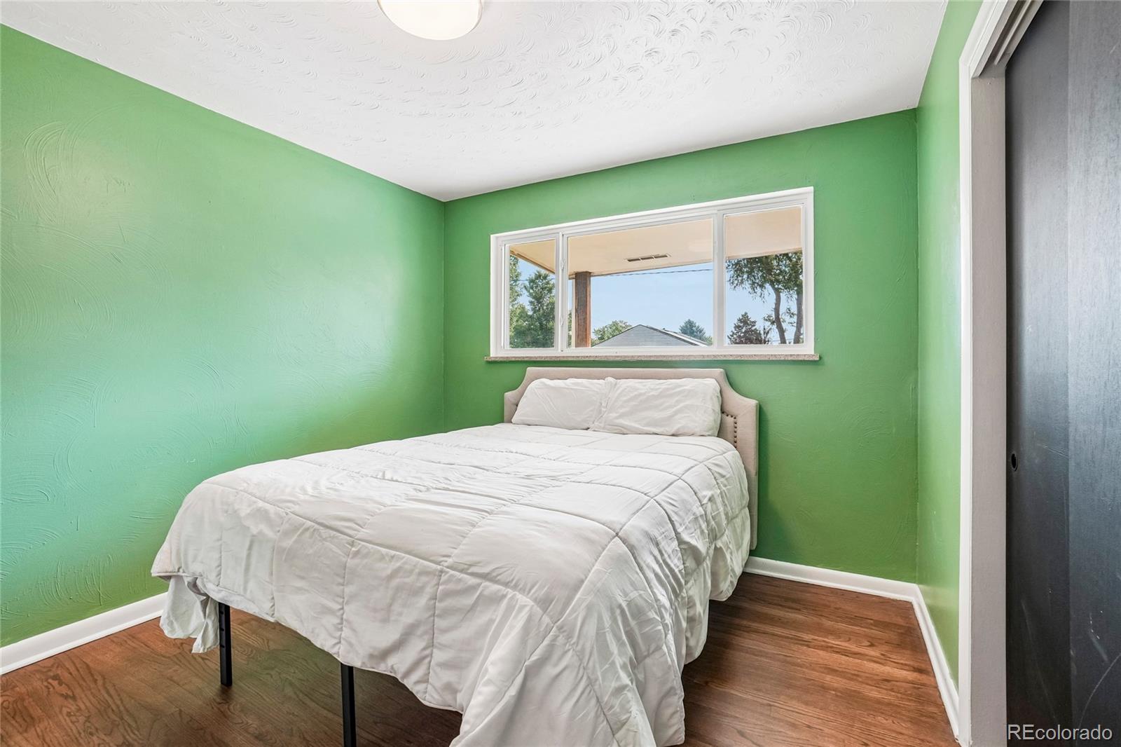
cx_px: 560
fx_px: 467
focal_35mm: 15
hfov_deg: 100.4
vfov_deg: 77.3
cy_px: 374
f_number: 8
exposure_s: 1/40
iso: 400
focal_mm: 10
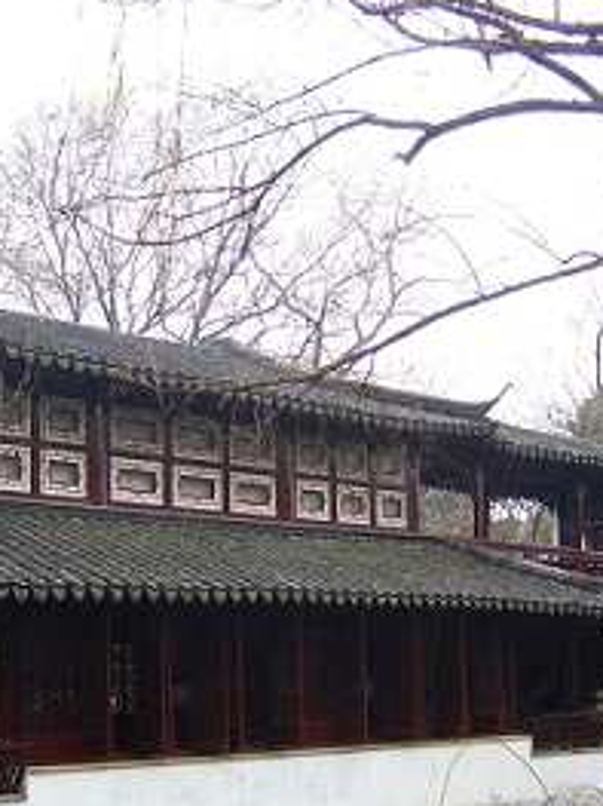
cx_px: 260
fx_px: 1371
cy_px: 529
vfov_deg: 32.5
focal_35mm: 59
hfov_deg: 24.8
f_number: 2.7
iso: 100
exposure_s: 1/92
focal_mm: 8.13
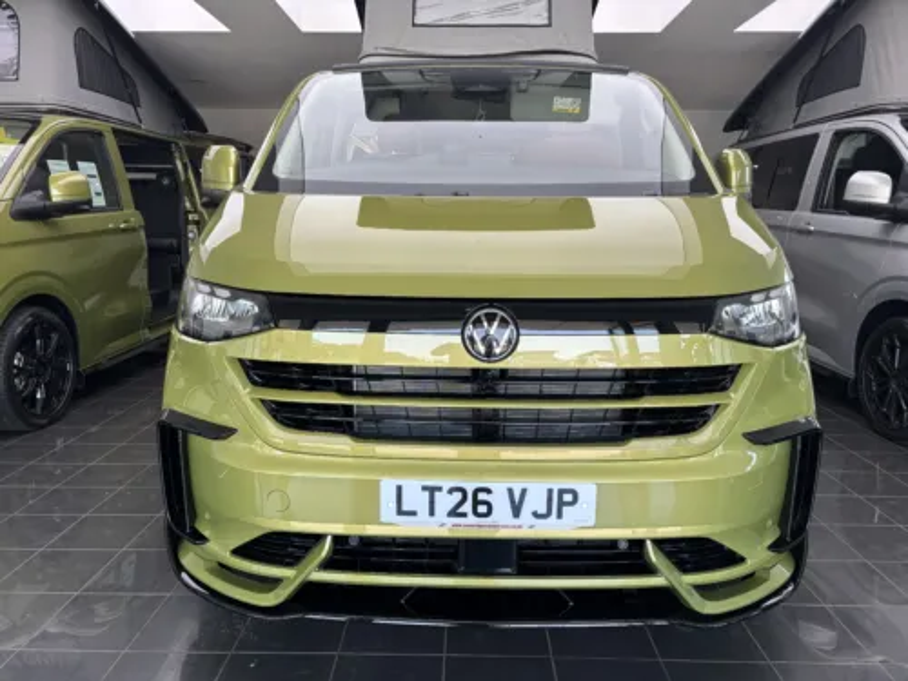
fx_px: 682
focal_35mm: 26
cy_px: 340
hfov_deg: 67.3
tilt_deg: -10.7
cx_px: 454
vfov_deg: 53.1
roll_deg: -0.3
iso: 64
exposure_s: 1/121
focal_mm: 5.96
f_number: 1.6
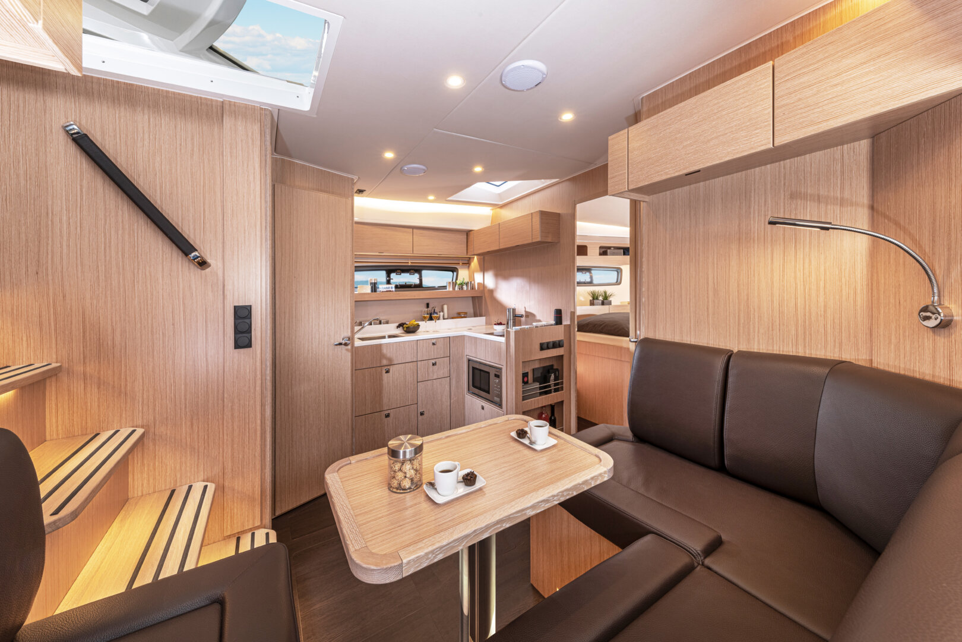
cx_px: 481
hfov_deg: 112.6
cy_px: 321
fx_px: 321
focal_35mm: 12
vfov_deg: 90.0
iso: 100
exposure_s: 1/2.5
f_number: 14
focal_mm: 12
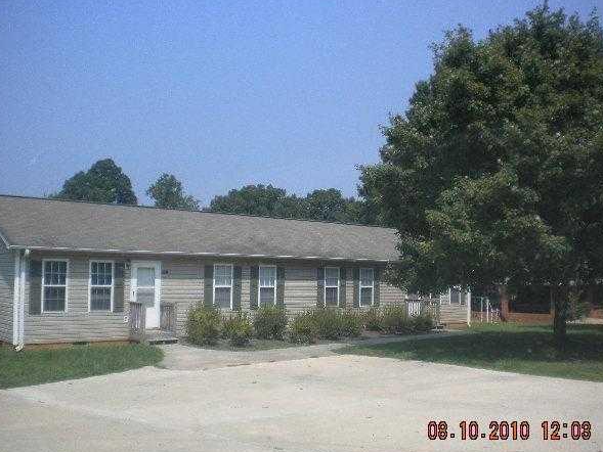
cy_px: 236
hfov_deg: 49.0
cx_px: 303
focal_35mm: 38
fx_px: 662
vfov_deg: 37.7
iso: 80
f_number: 4.6
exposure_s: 1/518
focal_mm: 6.3
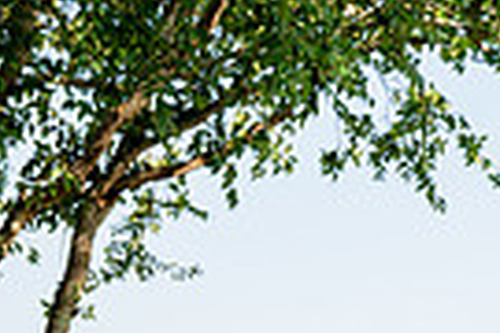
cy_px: 773
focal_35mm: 147
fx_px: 2042
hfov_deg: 13.8
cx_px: 48
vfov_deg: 8.6
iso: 100
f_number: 4
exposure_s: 1/250
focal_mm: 44
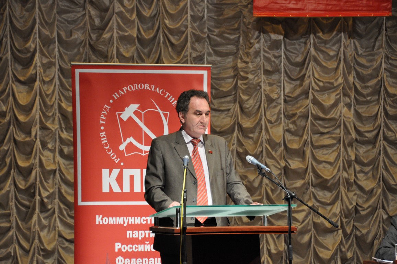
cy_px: 132
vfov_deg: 5.9
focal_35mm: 232
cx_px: 198
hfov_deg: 8.9
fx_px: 2561
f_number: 5.6
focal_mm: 155
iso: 1600
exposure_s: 1/100
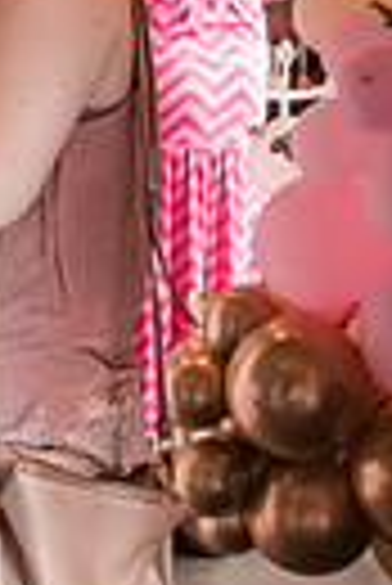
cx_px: -279
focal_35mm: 173
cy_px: 369
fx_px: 2818
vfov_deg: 11.9
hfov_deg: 7.7
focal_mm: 50
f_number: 4
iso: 3200
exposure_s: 1/250
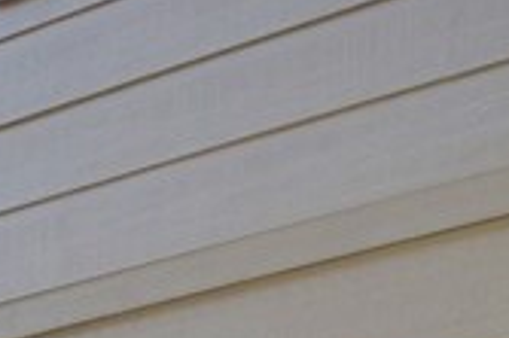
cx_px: -247
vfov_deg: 5.5
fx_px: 3305
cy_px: 993
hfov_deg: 8.6
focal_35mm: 234
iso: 800
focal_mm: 24
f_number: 4
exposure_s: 1/60
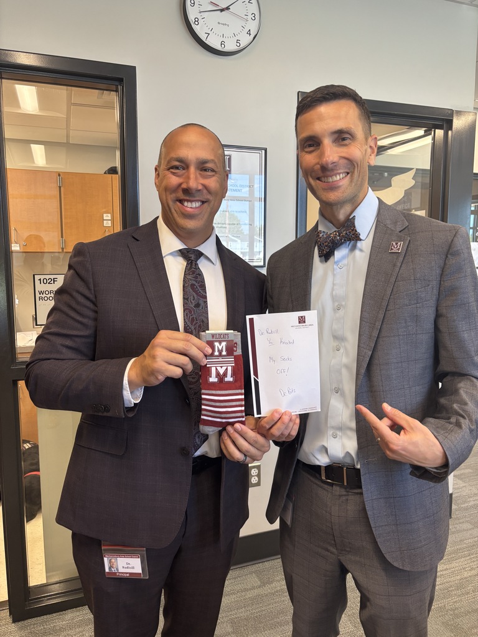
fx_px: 479
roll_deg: -0.2
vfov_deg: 67.3
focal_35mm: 26
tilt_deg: -6.6
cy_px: 318
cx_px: 239
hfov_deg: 53.1
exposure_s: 1/106
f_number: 1.6
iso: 125
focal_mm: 5.96
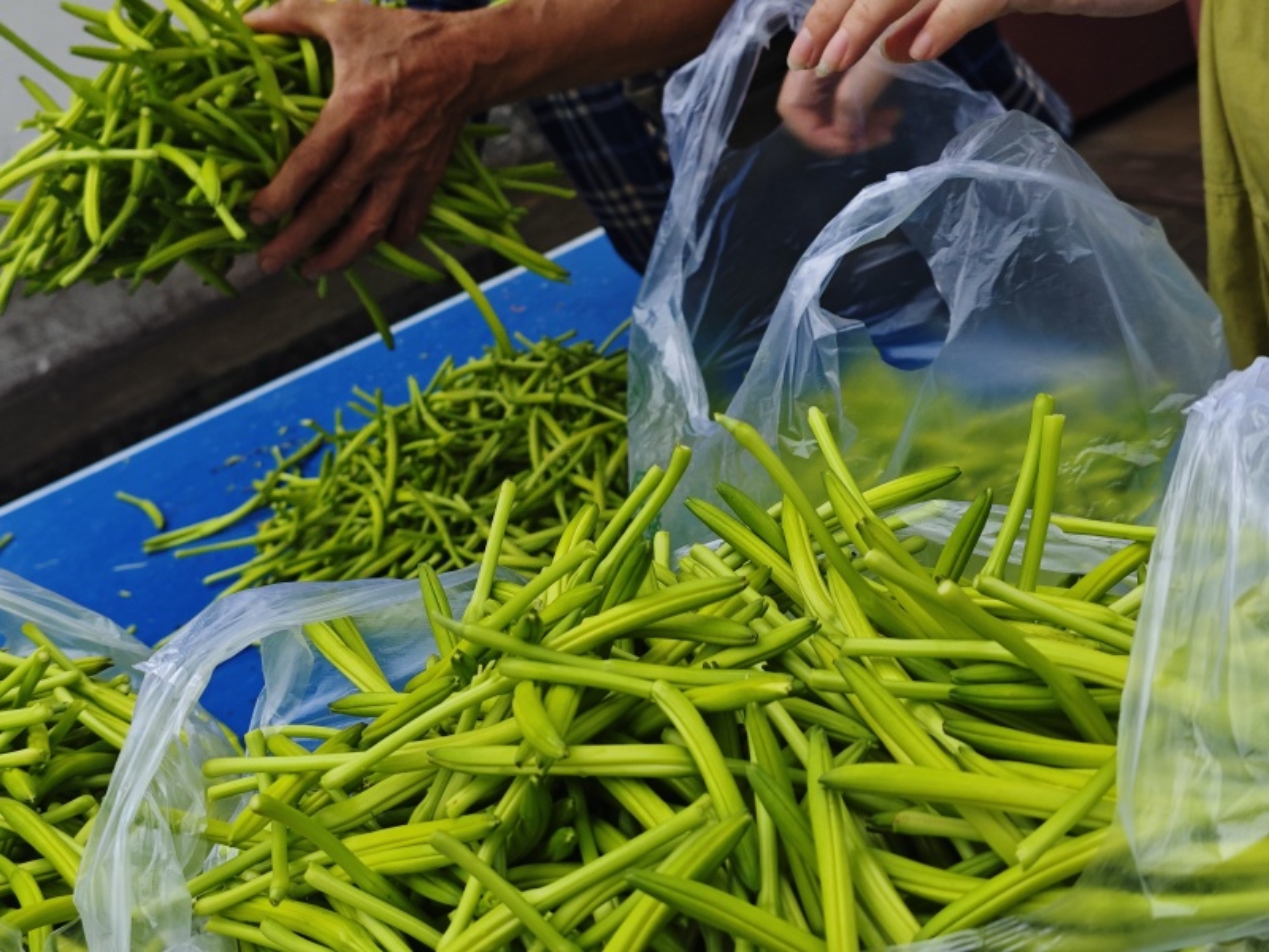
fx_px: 1686
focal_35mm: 46
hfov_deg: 41.2
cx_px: 634
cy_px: 476
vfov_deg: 31.5
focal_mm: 6.55
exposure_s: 1/400
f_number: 1.6
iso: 250
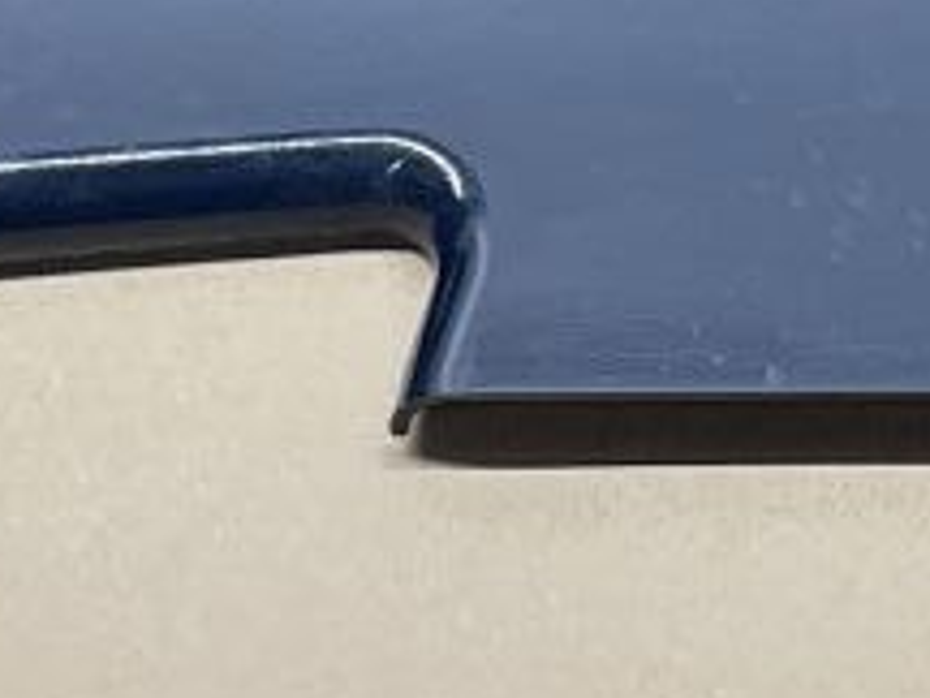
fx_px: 5185
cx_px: 693
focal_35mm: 193
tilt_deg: -54.3
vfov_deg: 7.6
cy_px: -207
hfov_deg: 10.2
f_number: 1.6
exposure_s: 1/100
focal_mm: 4.2
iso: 100
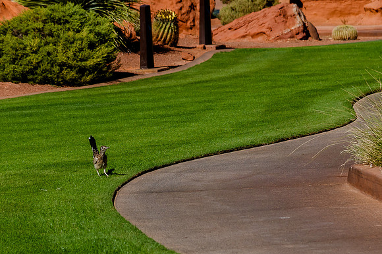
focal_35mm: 254
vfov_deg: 5.4
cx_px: 197
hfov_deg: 8.1
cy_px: 191
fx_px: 2695
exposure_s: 1/2500
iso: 400
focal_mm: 120
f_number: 6.3
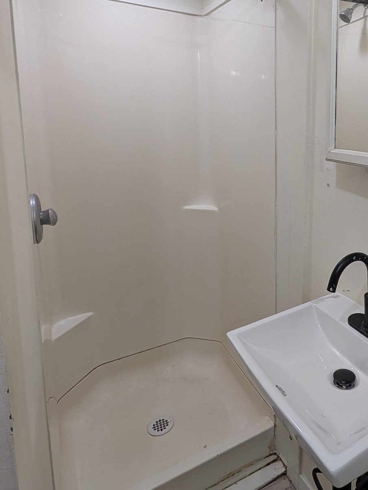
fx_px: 326
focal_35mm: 23
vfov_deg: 72.4
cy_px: 177
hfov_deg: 53.9
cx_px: 307
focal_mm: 2.02
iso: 111
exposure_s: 1/60
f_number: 1.7
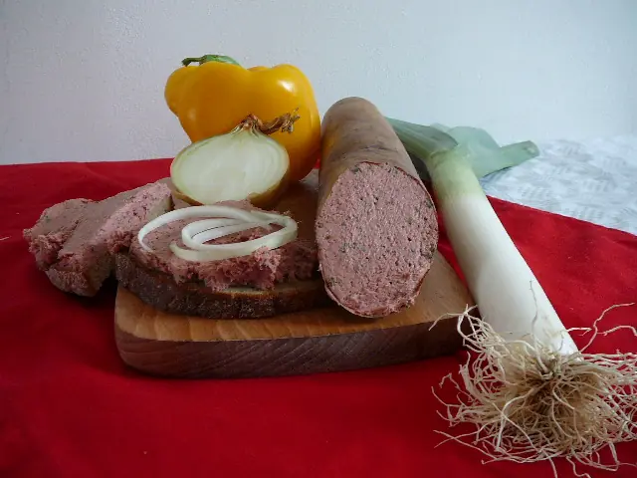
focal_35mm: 35
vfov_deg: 40.7
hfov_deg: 52.6
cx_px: 318
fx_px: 644
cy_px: 239
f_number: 2.8
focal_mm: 5.2
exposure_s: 1/30
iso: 125
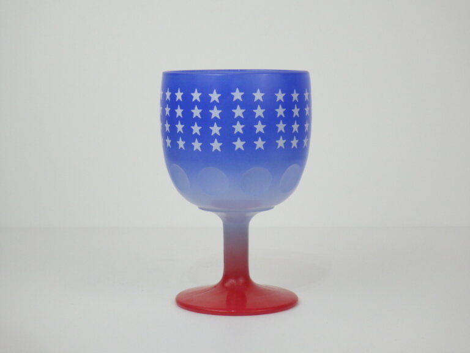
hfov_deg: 25.3
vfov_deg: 19.1
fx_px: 1045
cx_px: 235
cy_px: 176
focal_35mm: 77
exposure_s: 1/60
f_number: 4.8
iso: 125
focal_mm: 13.7
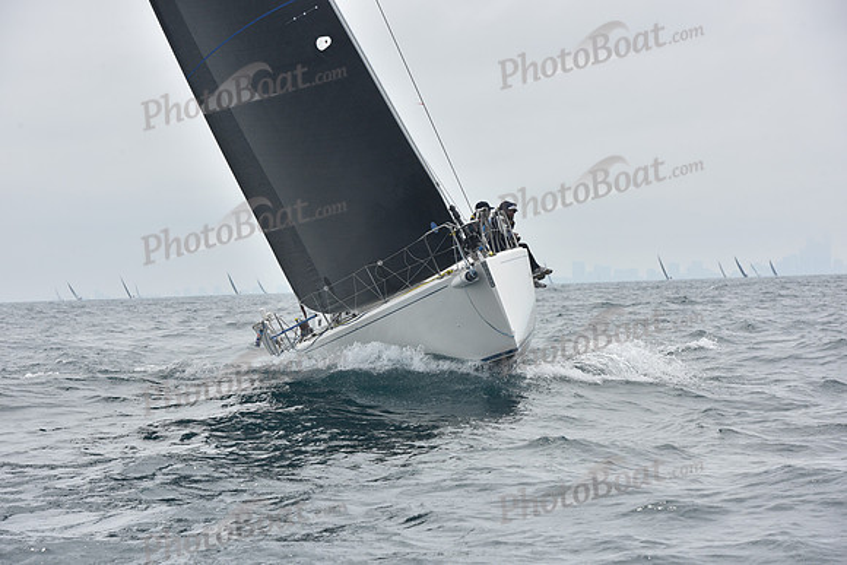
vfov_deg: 9.2
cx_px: 424
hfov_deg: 13.7
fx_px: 3530
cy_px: 282
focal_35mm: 150
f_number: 10
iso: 250
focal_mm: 150
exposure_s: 1/800
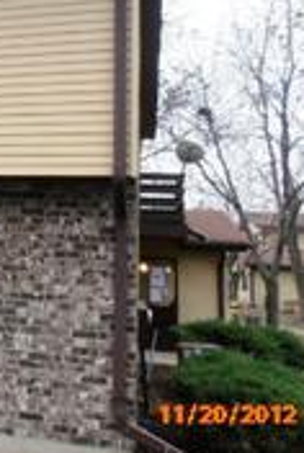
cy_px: 157
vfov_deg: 39.9
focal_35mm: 49
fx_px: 618
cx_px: -88
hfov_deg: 24.3
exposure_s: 1/125
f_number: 3
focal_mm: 4.2
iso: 80
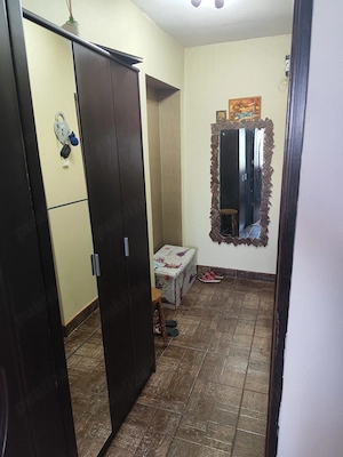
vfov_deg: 73.9
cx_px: 172
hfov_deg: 58.9
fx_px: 304
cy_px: 228
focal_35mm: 23
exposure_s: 1/50
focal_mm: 6.19
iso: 500
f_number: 1.65
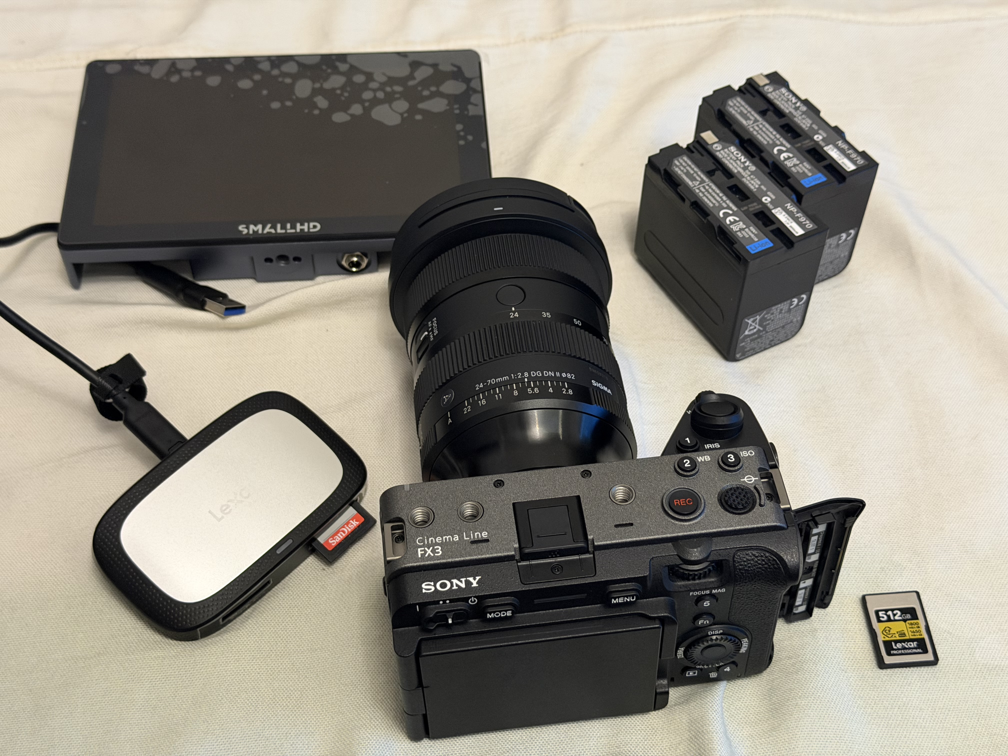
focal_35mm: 48
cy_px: 378
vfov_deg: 30.3
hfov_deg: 39.7
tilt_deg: -48.0
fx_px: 1398
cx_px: 504
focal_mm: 6.76
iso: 400
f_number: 1.78
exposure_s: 1/33
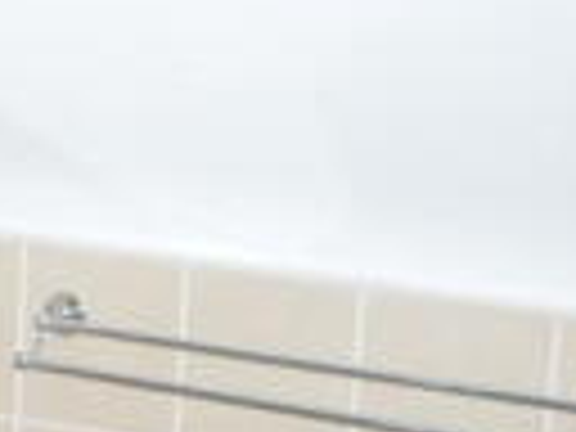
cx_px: -137
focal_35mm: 114
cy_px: 317
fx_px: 1897
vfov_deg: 13.0
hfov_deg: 16.5
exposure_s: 1/125
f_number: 2.8
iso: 200
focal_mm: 4.4
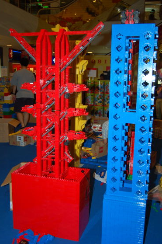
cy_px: 119
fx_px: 268
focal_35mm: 40
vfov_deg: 49.0
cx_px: 83
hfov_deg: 33.7
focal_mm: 23
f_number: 4
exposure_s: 1/60
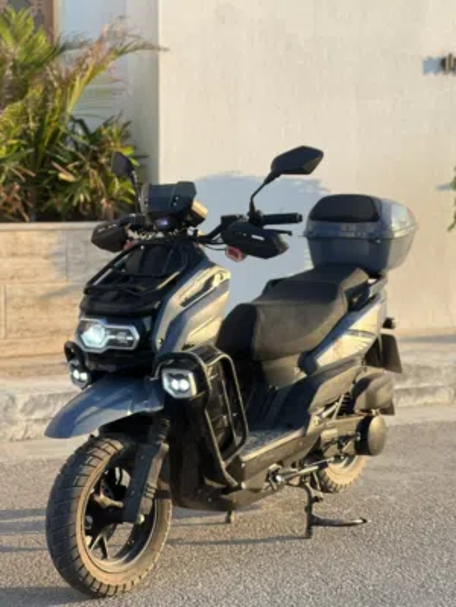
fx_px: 1352
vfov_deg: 25.3
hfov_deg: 19.1
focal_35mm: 77
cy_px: 304
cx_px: 228
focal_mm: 9
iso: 20
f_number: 2.8
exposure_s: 1/149
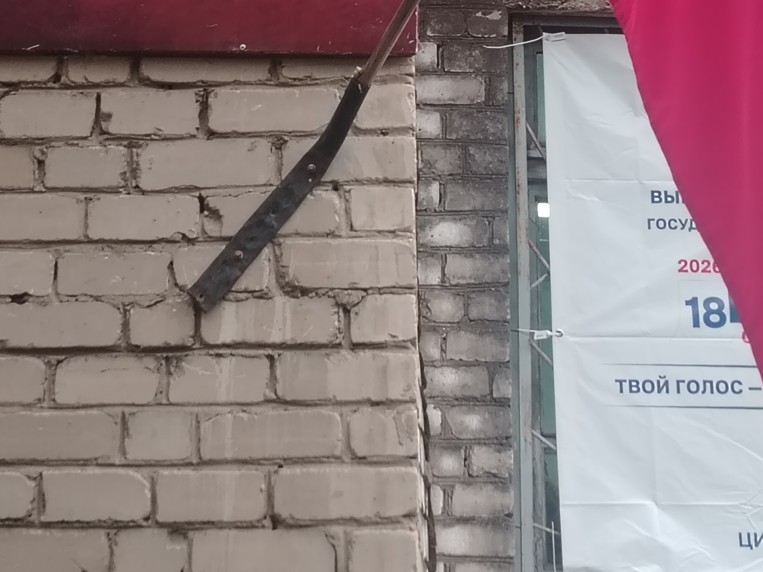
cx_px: 352
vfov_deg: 17.2
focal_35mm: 84
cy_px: 7
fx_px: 1851
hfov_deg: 23.3
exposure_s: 1/50
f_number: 1.75
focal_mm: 5.25
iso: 469
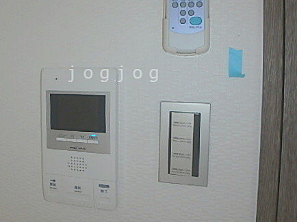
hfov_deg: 57.8
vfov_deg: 44.7
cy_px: 74
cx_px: 115
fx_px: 266
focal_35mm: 31
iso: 200
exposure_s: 1/30
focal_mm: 3.7
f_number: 3.5
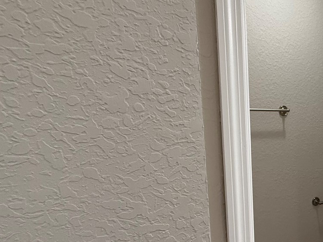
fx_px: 280
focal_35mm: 30
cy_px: 161
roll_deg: +0.7
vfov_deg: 46.1
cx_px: 338
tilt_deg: -8.3
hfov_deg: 47.3
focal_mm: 2.22
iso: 320
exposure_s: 1/120
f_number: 2.2
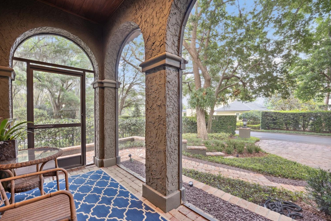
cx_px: 154
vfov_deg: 77.3
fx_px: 138
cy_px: 114
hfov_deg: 100.2
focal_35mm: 15
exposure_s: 1/10
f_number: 8
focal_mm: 14
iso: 400
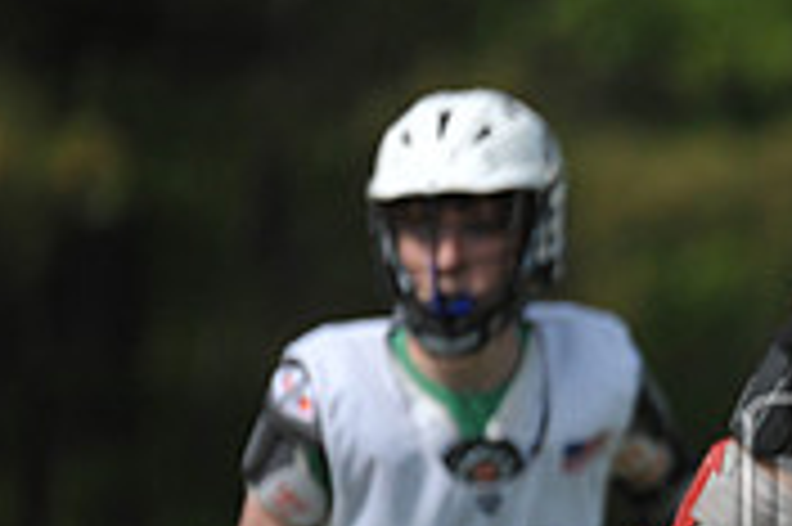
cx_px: 1278
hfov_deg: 1.8
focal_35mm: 1121
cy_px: 557
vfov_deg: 1.2
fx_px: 24639
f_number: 4
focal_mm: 340
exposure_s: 1/5000
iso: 640
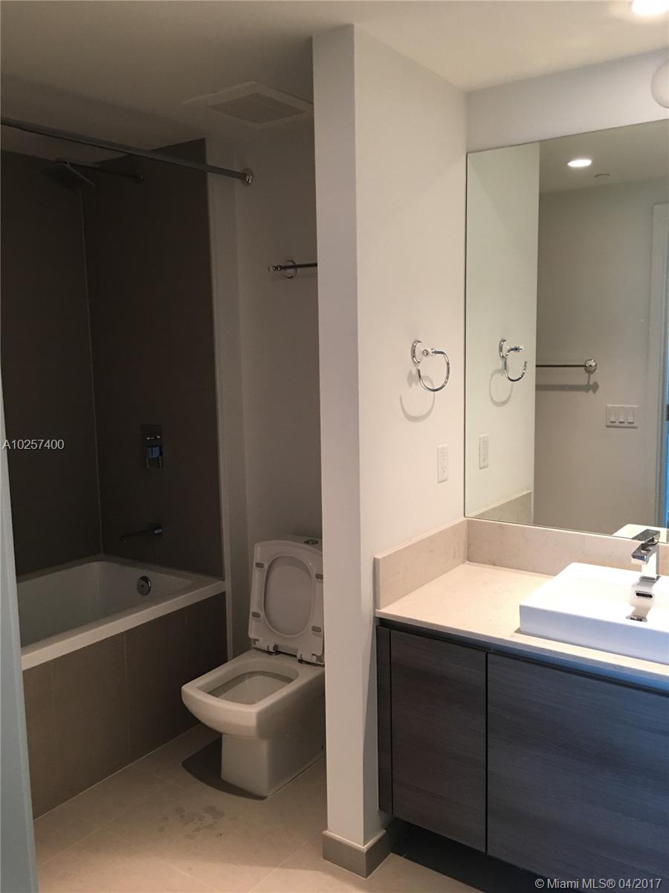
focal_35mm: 29
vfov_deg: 61.7
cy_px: 446
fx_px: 747
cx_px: 334
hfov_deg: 48.2
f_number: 2.2
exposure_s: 1/15
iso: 64
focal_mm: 4.15
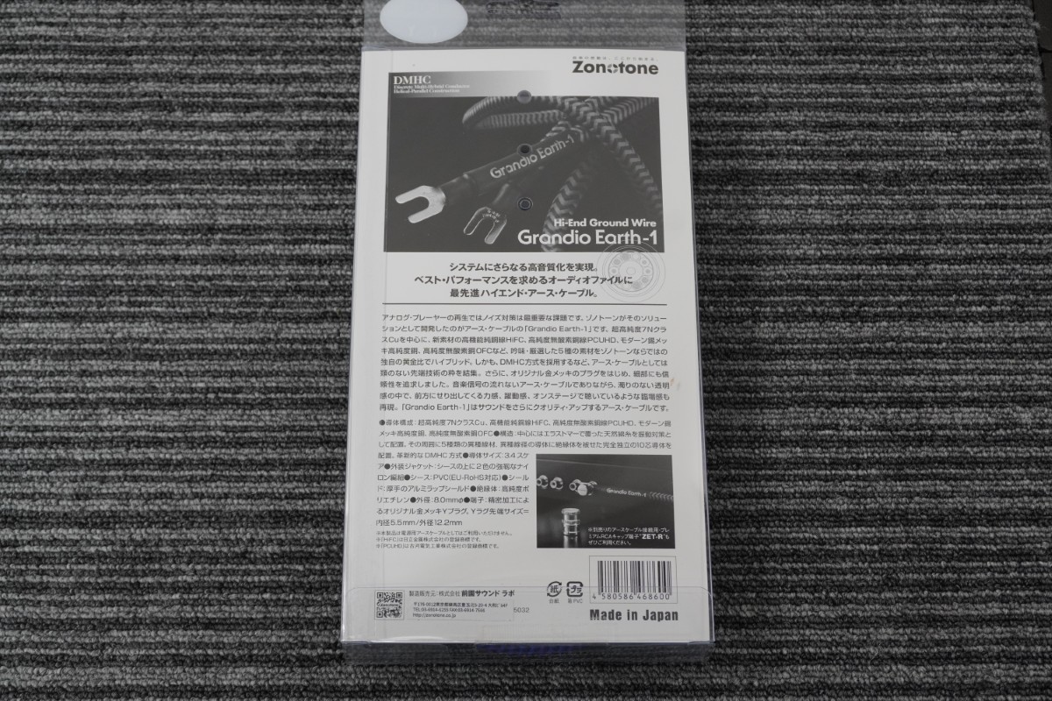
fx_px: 1578
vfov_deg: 25.1
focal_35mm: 54
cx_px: 526
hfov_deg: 36.9
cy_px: 350
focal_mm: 36
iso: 640
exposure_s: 1/20
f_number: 8
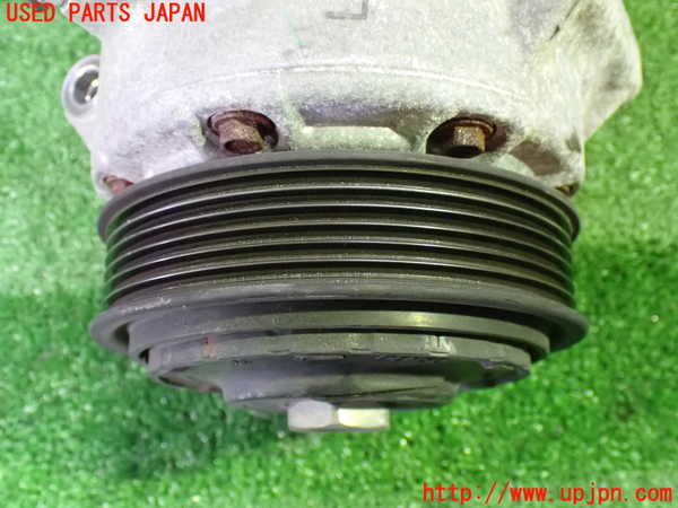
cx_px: 339
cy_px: 254
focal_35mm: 41
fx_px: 803
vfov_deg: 35.1
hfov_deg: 45.8
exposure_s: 1/30
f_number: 2.8
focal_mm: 7.31
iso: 1600
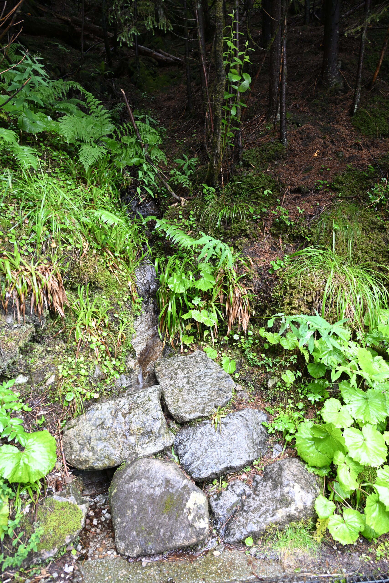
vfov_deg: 73.7
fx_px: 389
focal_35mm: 24
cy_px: 292
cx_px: 194
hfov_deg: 53.1
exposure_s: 1/25
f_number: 4
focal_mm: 24
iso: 250
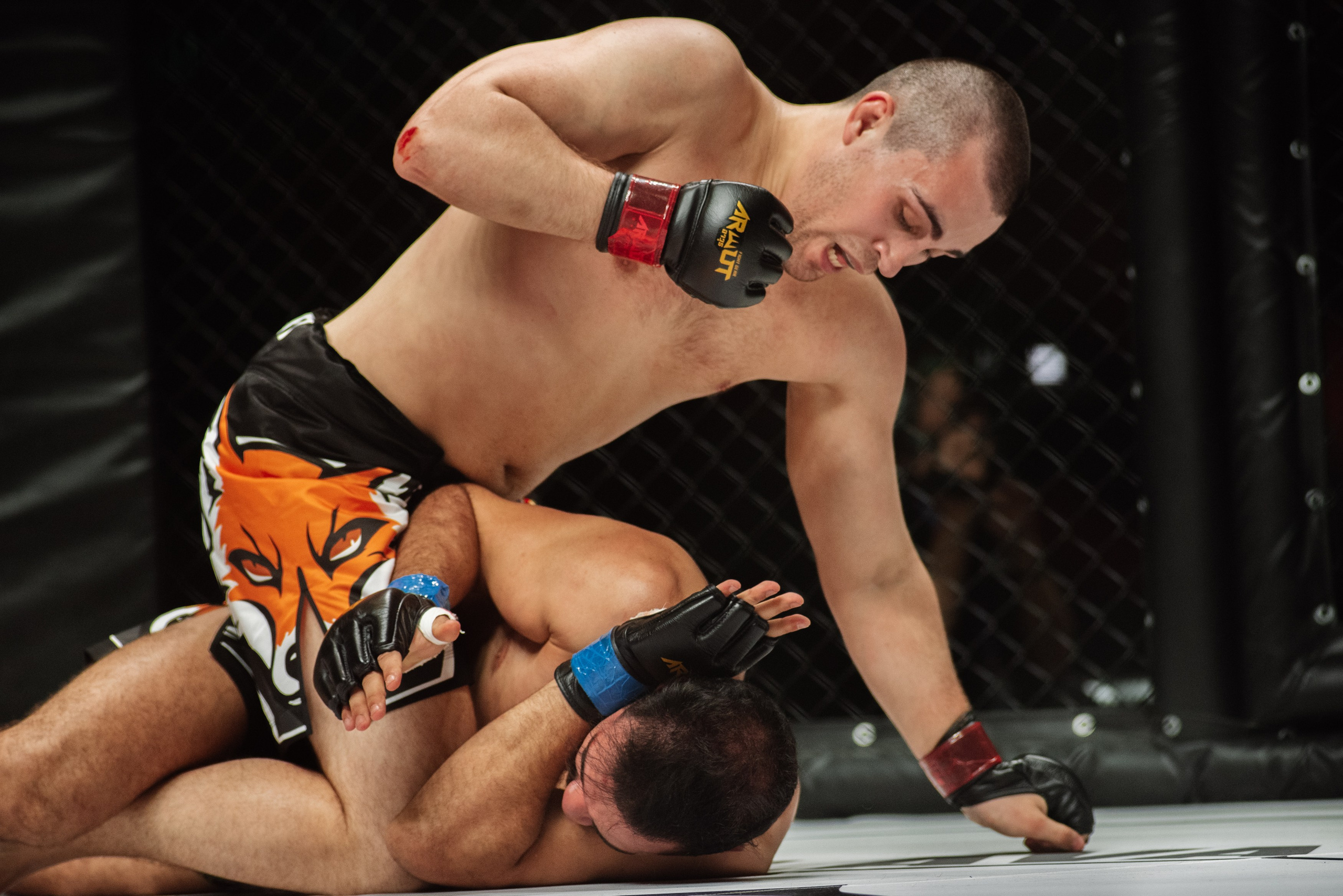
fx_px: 6219
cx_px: 687
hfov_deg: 12.3
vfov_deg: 8.2
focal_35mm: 167
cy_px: 448
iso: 2000
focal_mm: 160
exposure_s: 1/1000
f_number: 4
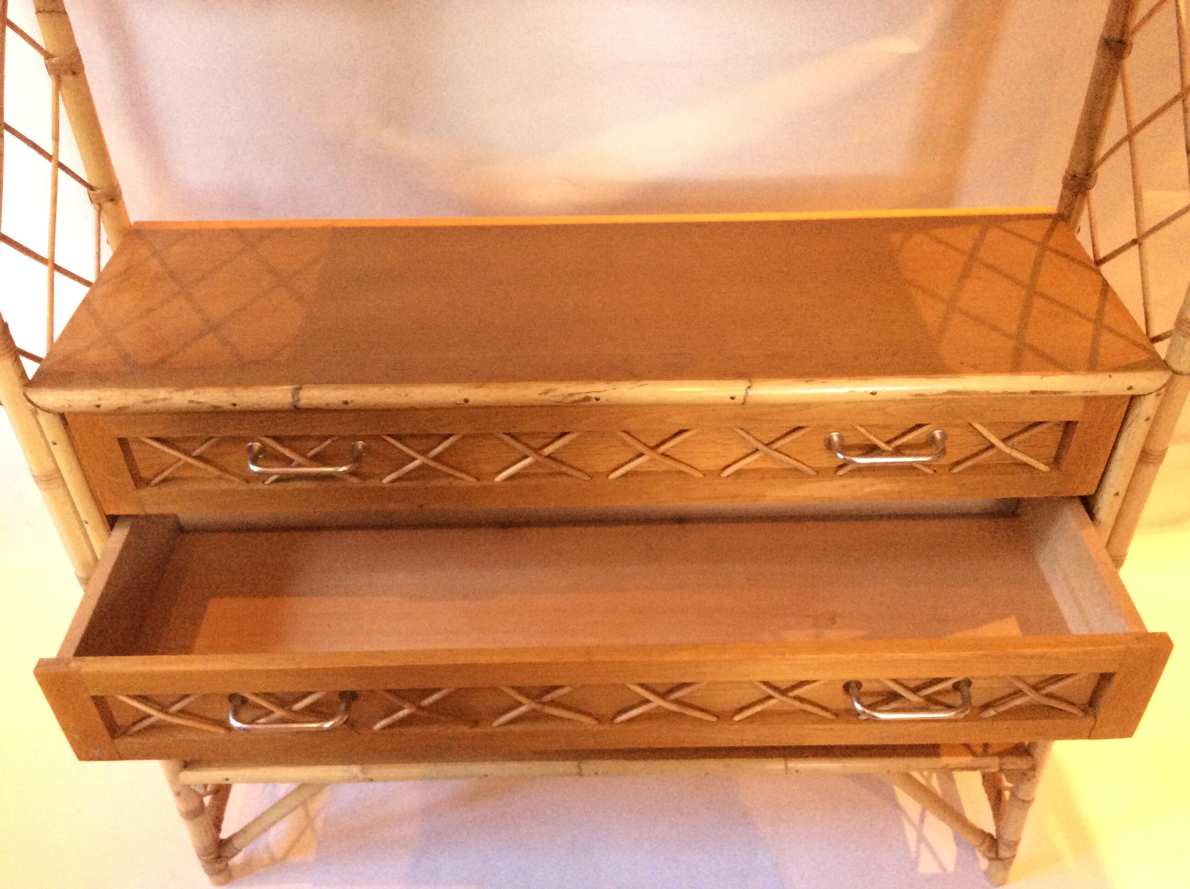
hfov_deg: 56.9
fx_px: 1098
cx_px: 595
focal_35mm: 32
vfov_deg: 44.1
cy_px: 444
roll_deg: +3.0
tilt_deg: -40.4
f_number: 2.4
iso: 250
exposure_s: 1/25
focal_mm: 3.3
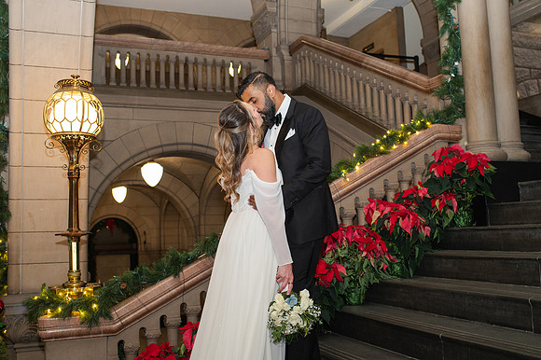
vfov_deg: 35.5
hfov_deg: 51.4
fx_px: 562
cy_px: 172
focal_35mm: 37
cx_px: 283
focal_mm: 35
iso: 1000
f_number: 4
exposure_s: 1/200
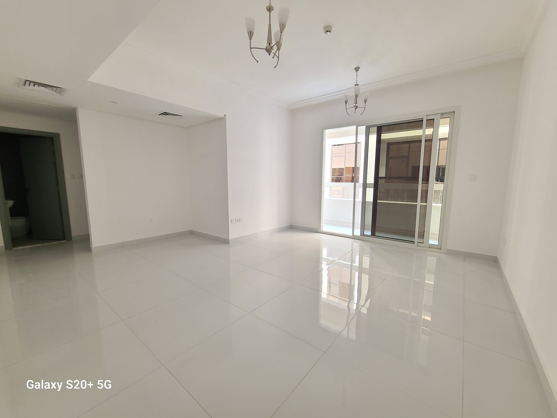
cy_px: 209
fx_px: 209
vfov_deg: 89.9
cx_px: 278
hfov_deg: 106.2
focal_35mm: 13
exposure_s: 1/60
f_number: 2.2
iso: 400
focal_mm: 2.2
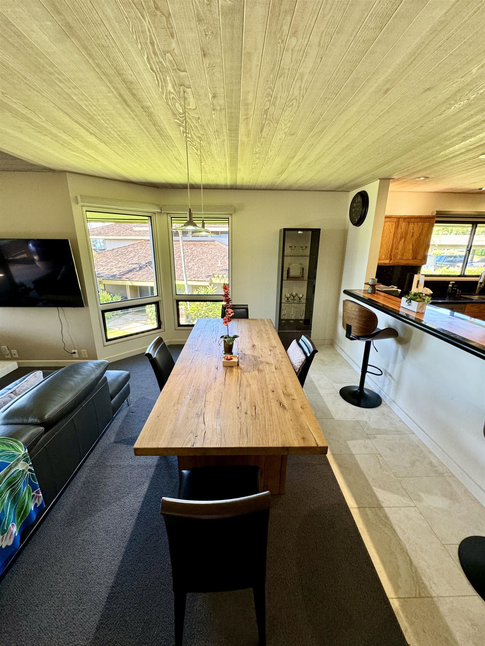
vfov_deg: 102.1
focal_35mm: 14
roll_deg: +0.0
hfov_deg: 85.7
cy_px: 323
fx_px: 262
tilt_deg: -15.9
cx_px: 242
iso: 250
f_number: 2.2
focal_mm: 2.22
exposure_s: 1/99
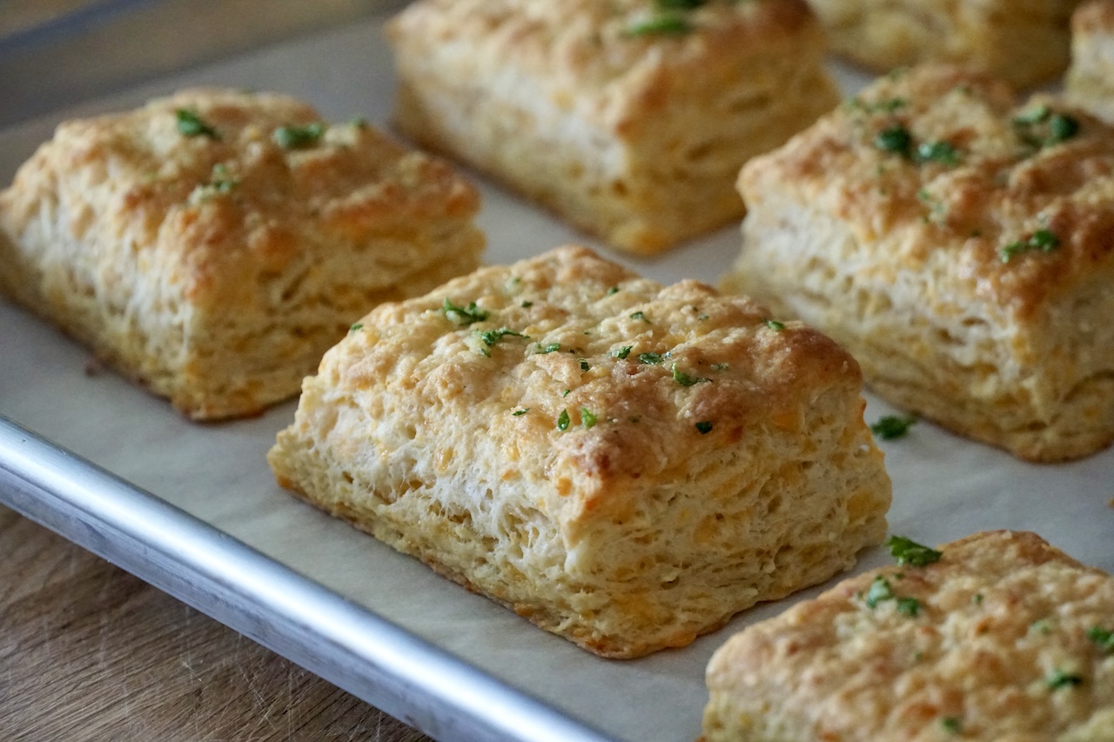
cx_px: 557
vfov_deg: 10.4
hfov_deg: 15.5
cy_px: 371
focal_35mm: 132
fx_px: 4084
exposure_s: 1/160
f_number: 5.6
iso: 6400
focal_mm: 88
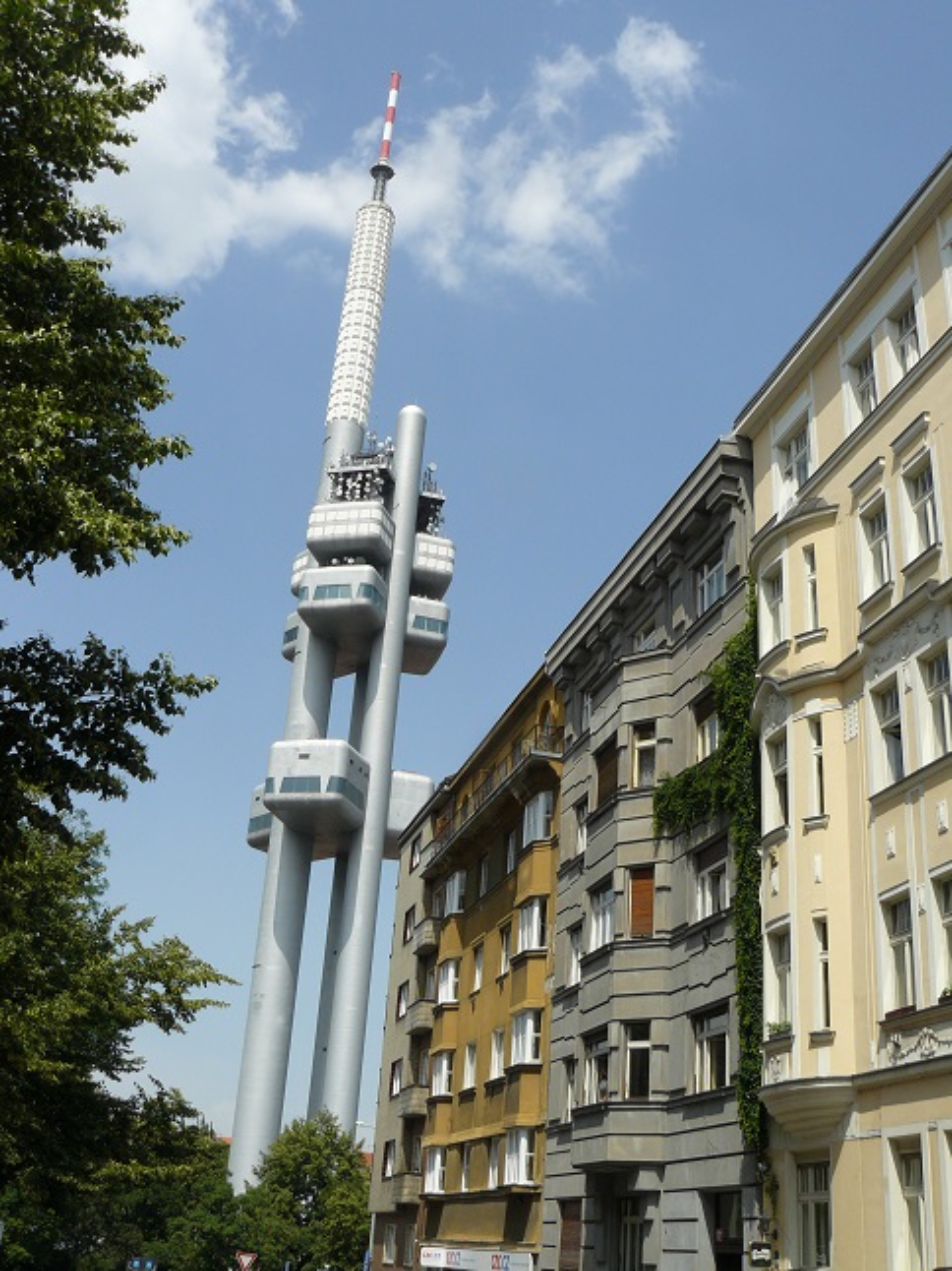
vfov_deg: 51.4
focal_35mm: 36
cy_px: 636
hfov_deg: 39.6
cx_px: 476
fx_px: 1321
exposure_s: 1/500
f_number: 5.6
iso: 100
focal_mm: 6
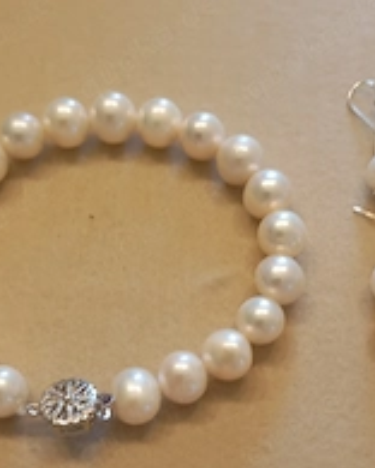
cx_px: 236
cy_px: 264
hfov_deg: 27.0
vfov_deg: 33.5
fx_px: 777
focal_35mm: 56
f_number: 1.8
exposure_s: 1/33.3
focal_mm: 4.22
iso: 1177
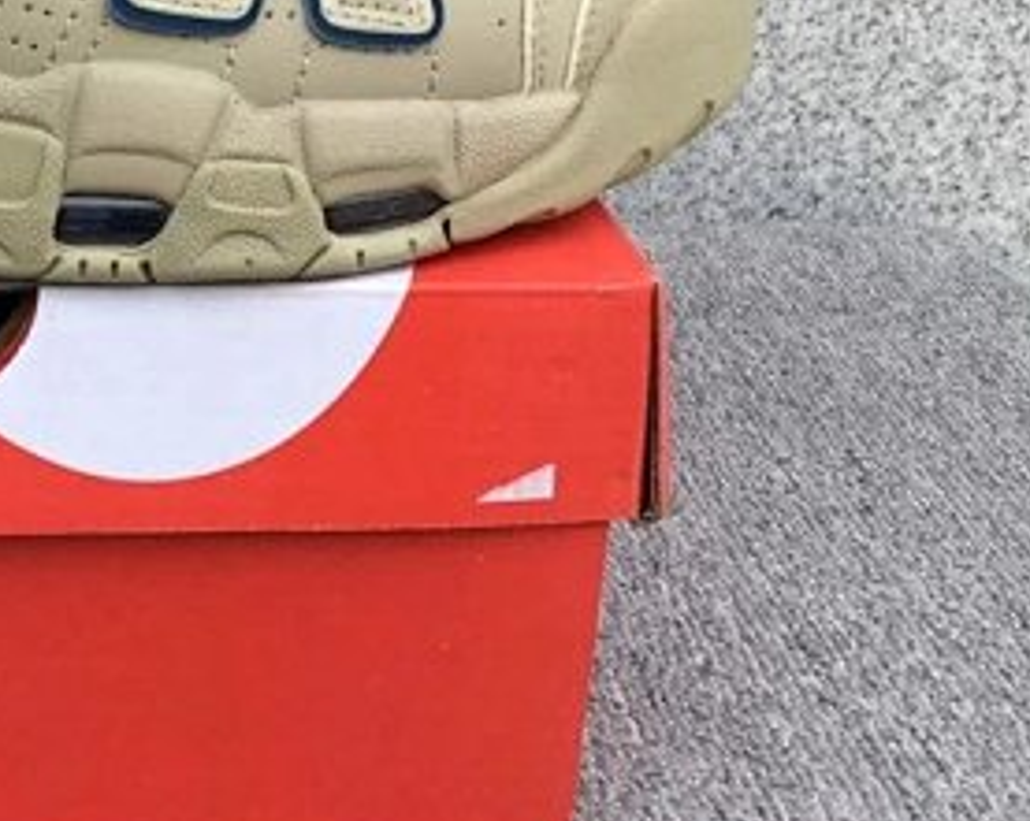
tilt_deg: -19.1
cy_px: 104
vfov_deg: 21.4
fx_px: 2132
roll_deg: +0.4
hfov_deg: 25.3
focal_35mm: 70
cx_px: -82
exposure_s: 1/403
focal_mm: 3.3
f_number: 2.4
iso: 25
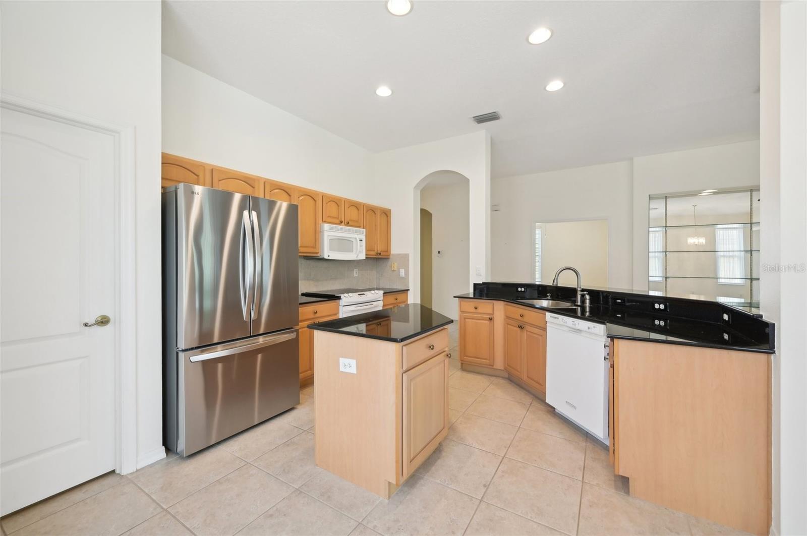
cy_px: 268
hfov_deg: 104.3
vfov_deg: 81.1
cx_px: 404
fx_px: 313
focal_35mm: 14
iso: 400
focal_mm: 14
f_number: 8
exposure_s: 1/15
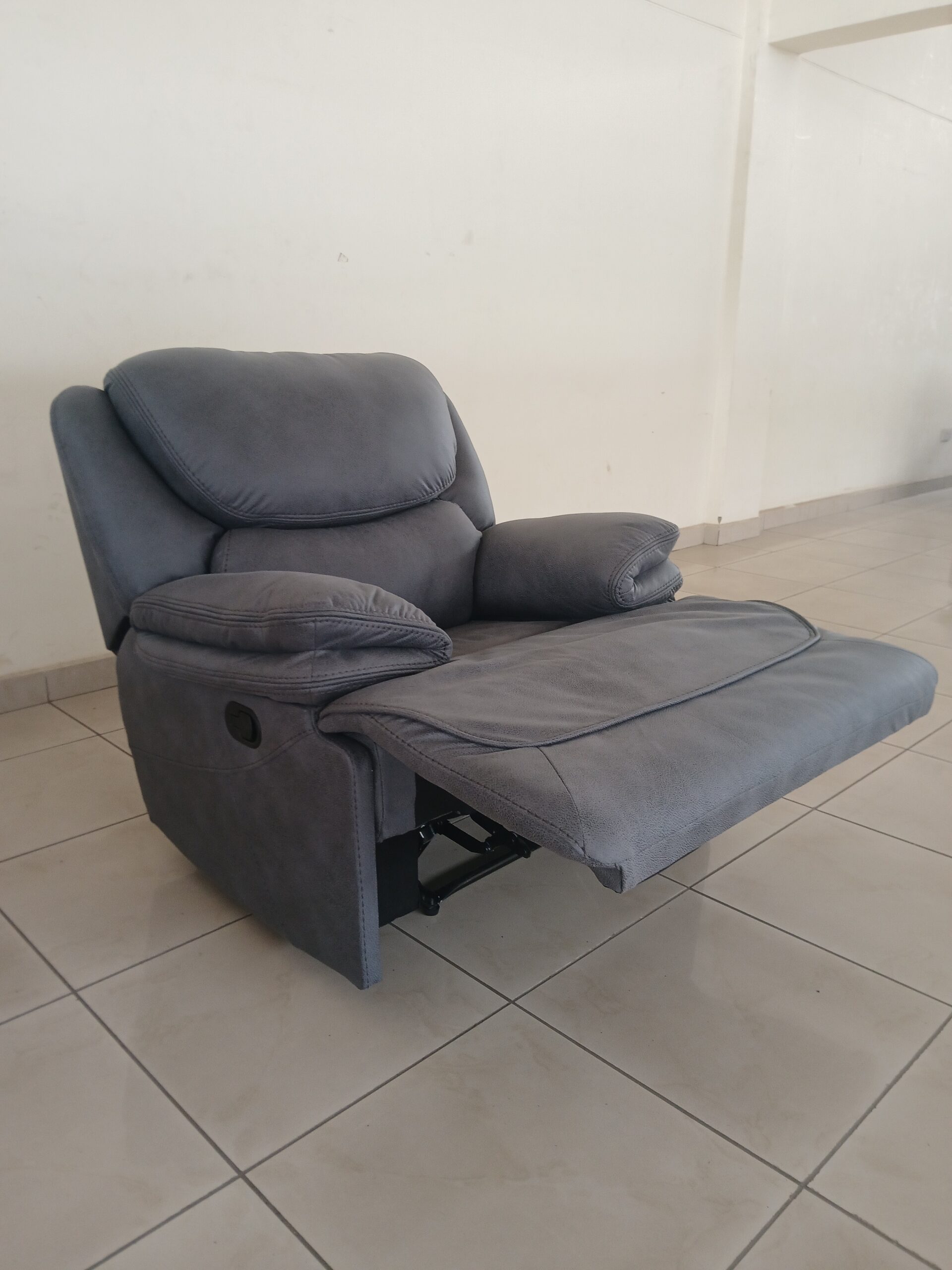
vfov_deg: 67.3
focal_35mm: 26
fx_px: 953
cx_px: 476
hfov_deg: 53.1
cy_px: 635
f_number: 1.8
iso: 64
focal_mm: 3.98
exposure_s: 1/50
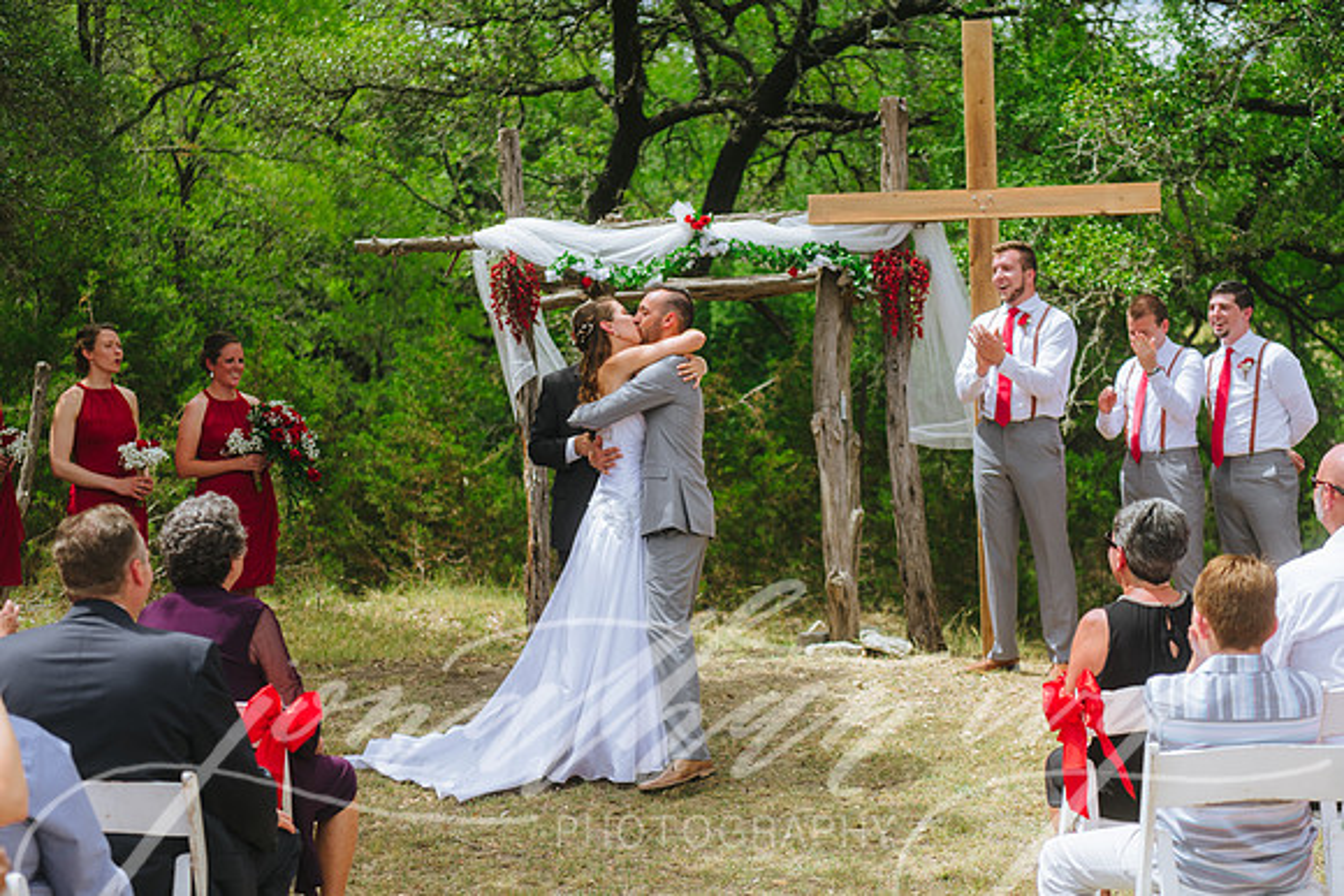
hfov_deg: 28.8
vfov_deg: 19.5
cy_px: 448
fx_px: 2614
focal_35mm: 70
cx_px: 672
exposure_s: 1/1250
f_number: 2.8
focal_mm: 70
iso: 160
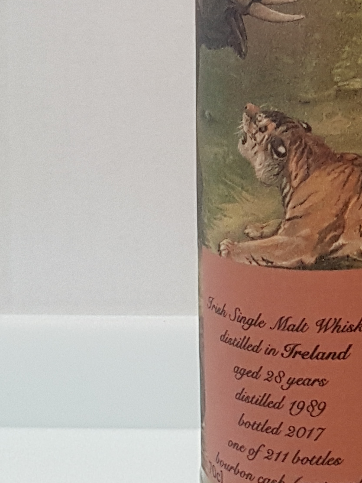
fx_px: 1311
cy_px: -165
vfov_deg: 19.1
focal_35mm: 94
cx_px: 648
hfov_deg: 14.0
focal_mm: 4.2
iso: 160
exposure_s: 1/50
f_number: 1.7
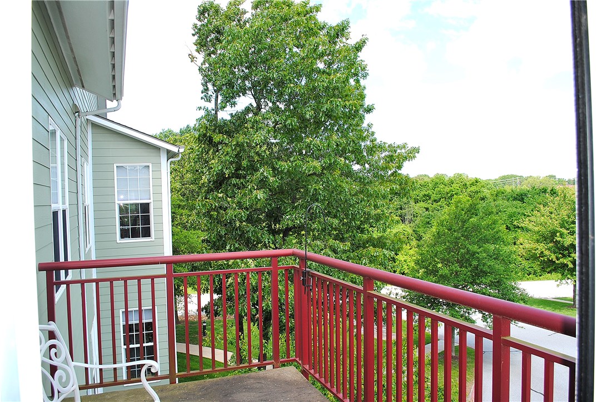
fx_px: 452
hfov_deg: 67.3
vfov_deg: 48.0
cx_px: 301
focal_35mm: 27
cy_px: 201
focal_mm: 18
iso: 100
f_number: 5.6
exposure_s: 1/200
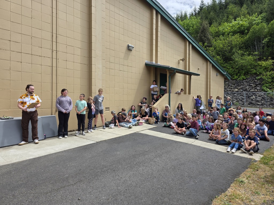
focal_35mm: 23
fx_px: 182
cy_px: 102
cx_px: 137
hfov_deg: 73.9
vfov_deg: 58.9
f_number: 1.7
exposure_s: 1/3891
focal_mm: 6.3
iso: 80
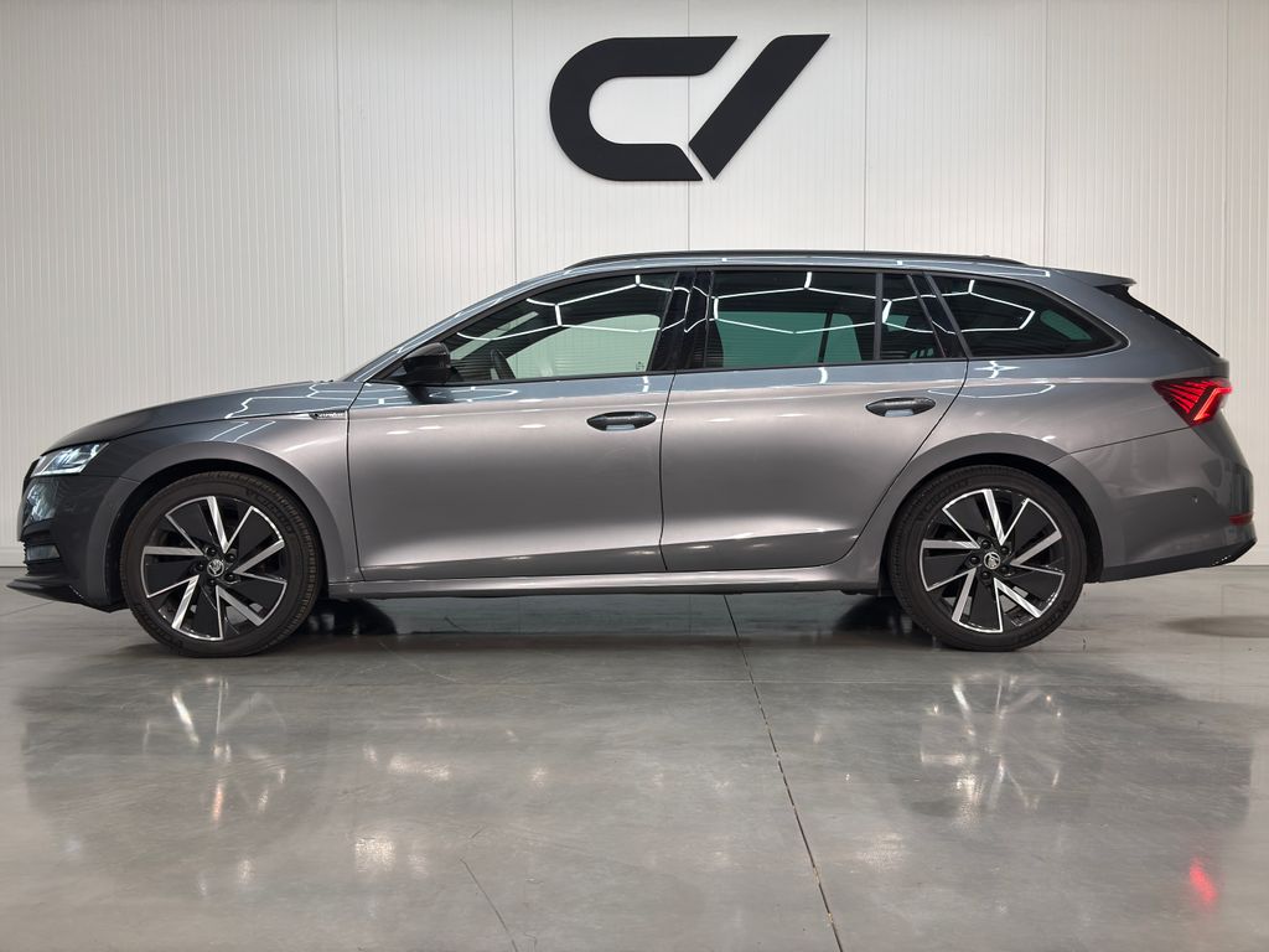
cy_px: 476
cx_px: 634
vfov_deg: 39.7
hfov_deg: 51.4
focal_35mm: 36
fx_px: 1320
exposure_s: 1/100
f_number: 1.78
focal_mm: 6.76
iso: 50
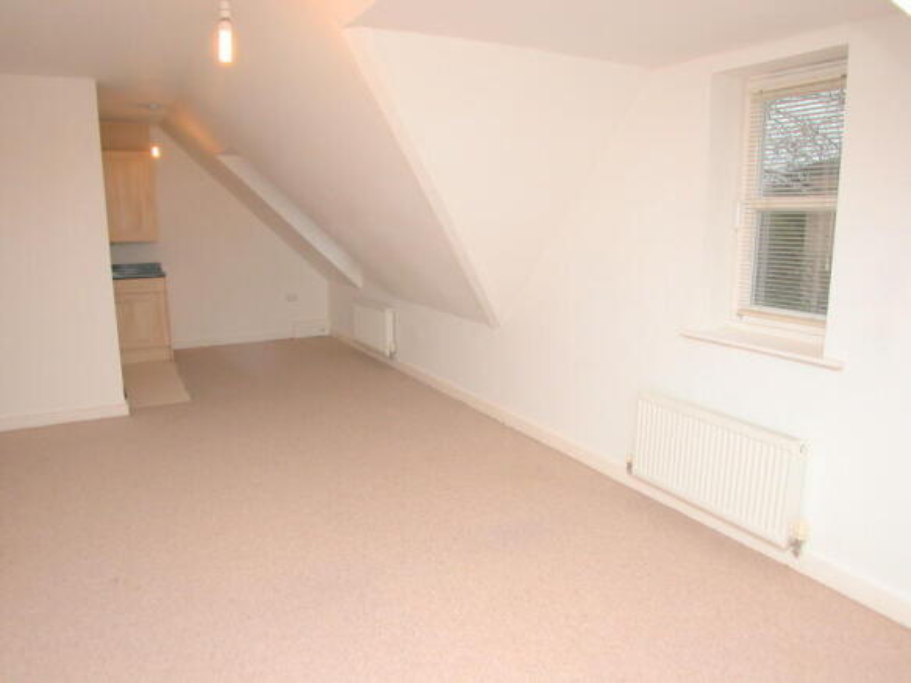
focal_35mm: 35
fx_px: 921
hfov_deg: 52.6
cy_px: 342
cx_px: 456
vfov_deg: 40.7
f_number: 3
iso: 125
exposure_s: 1/60
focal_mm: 9
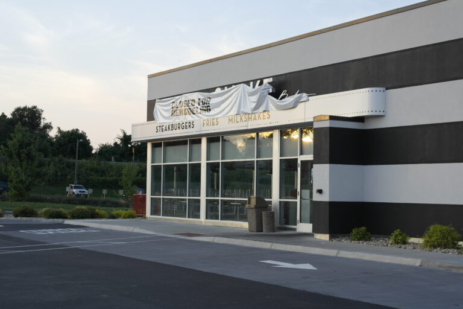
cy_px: 154
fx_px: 746
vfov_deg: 23.4
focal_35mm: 58
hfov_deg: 34.5
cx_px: 232
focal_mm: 38
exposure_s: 1/125
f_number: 5
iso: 100
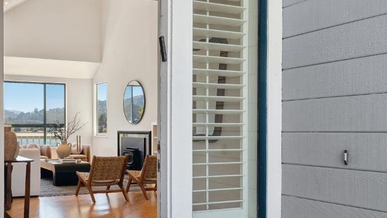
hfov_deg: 47.8
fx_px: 411
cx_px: 80
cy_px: 136
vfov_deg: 29.6
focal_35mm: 40
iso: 320
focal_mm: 16
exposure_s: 1/30
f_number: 11
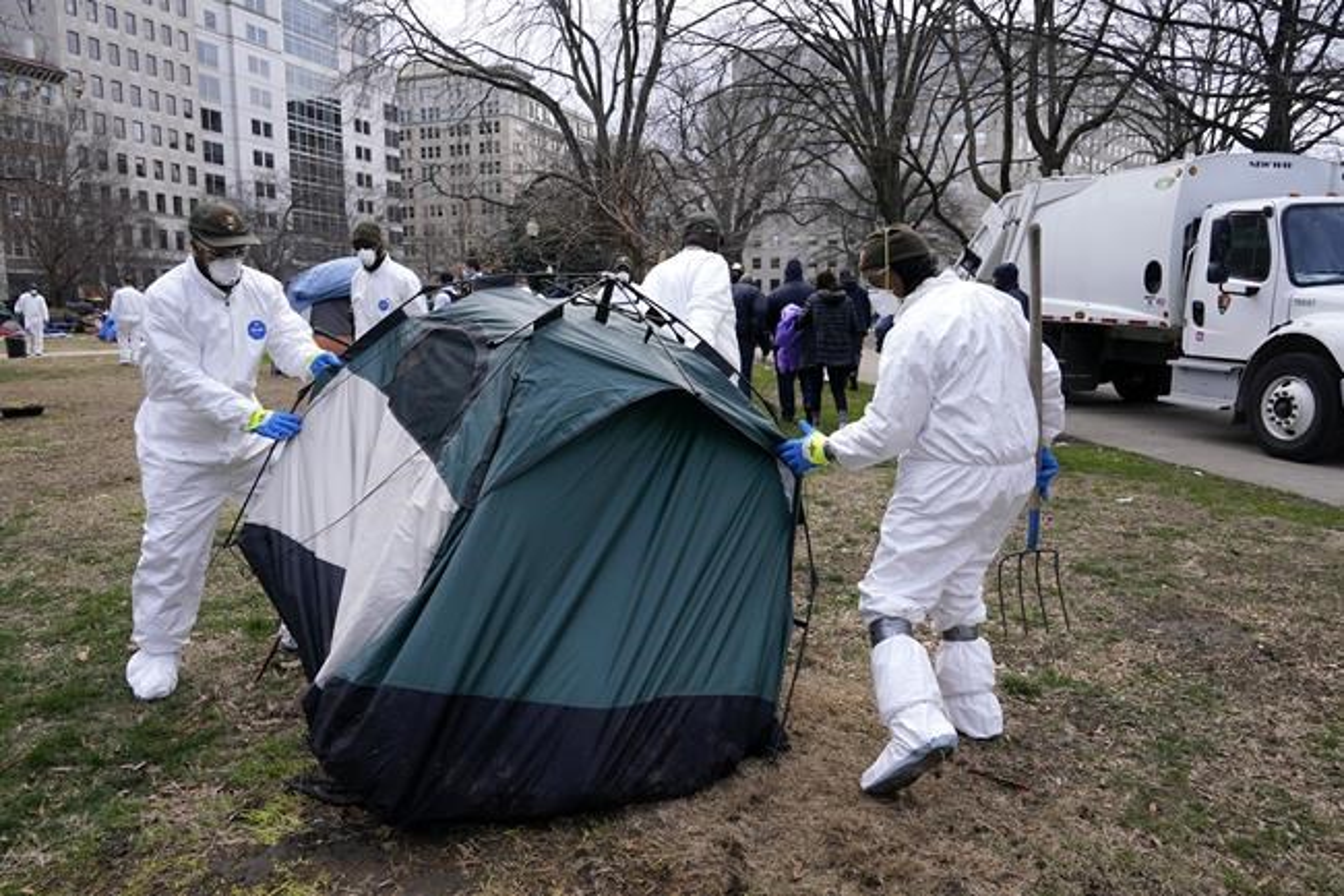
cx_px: 672
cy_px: 448
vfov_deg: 53.1
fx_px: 896
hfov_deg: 73.8
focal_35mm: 24
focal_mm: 24
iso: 500
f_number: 5
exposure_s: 1/800
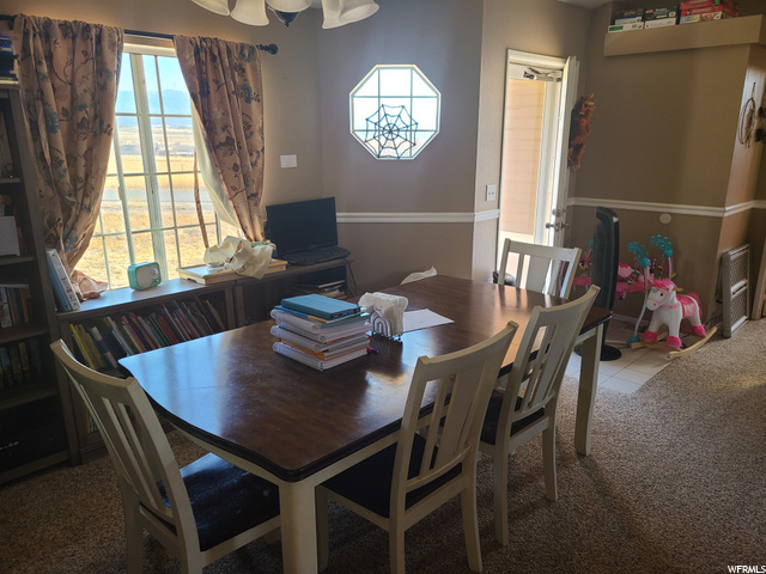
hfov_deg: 67.3
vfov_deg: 53.1
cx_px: 383
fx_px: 575
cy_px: 287
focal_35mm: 26
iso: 50
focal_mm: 5.4
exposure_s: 1/59
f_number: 1.8
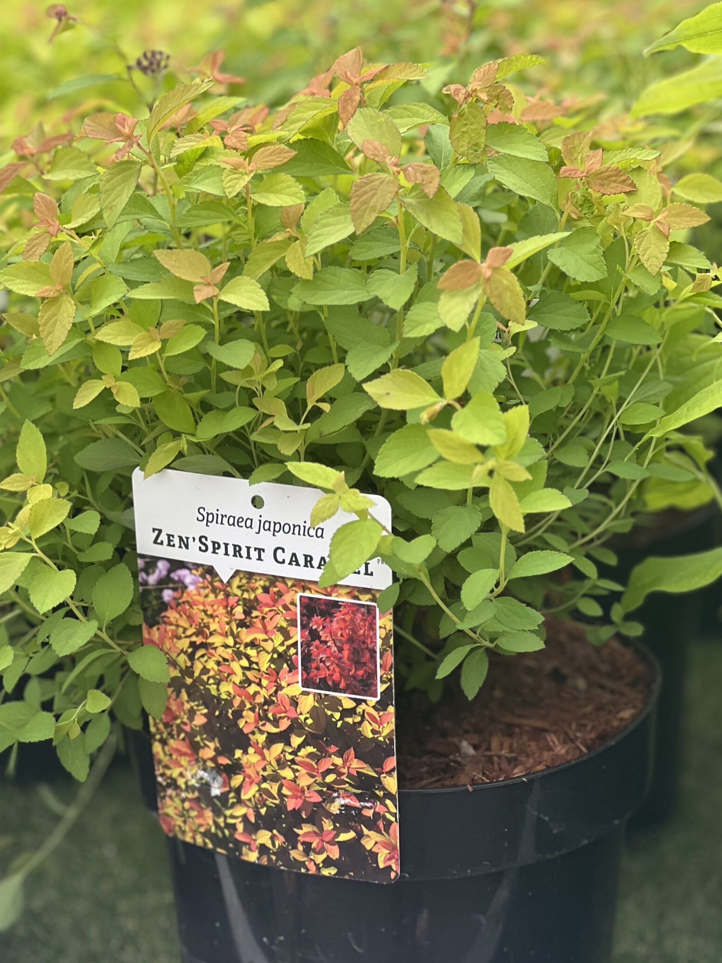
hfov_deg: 15.4
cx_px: 344
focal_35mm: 96
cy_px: 444
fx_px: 2669
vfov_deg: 20.4
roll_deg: +0.8
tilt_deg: -17.1
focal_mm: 9
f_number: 2.8
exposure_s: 1/121
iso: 40
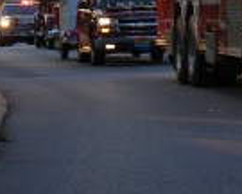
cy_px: -108
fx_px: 1670
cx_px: 134
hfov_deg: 8.3
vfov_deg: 6.5
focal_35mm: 233
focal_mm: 35
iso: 100
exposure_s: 1/80
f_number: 6.3
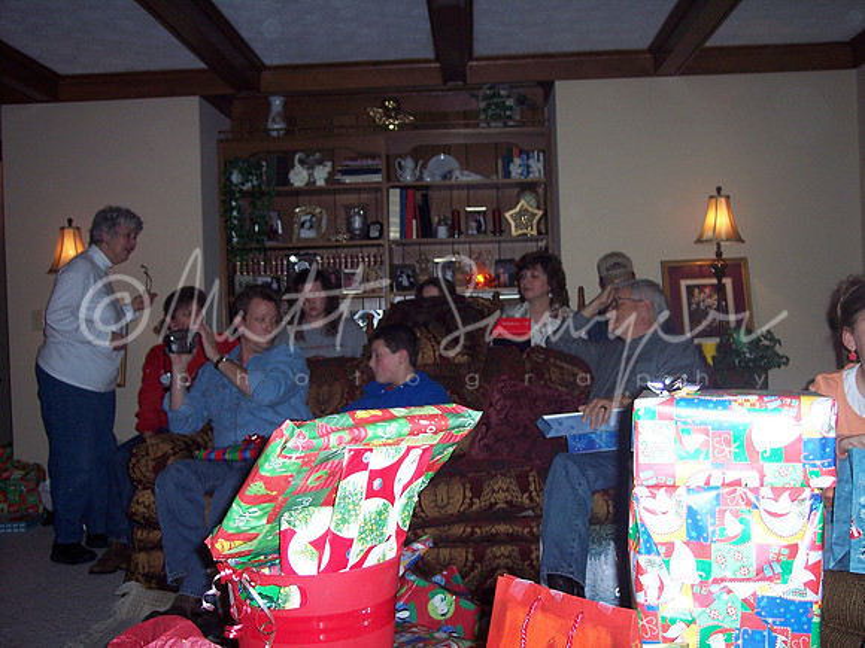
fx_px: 975
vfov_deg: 36.8
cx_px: 432
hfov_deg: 47.9
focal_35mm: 39
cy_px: 324
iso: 100
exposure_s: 1/60
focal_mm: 8
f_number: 2.8
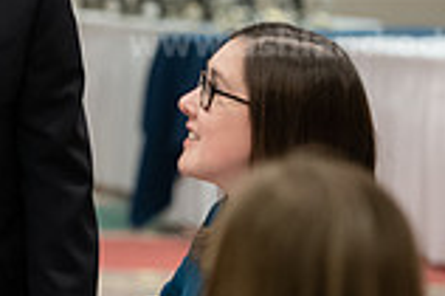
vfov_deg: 3.7
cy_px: 103
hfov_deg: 5.5
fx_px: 4631
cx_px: 0
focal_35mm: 375
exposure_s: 1/200
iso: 3200
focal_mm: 102
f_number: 3.5
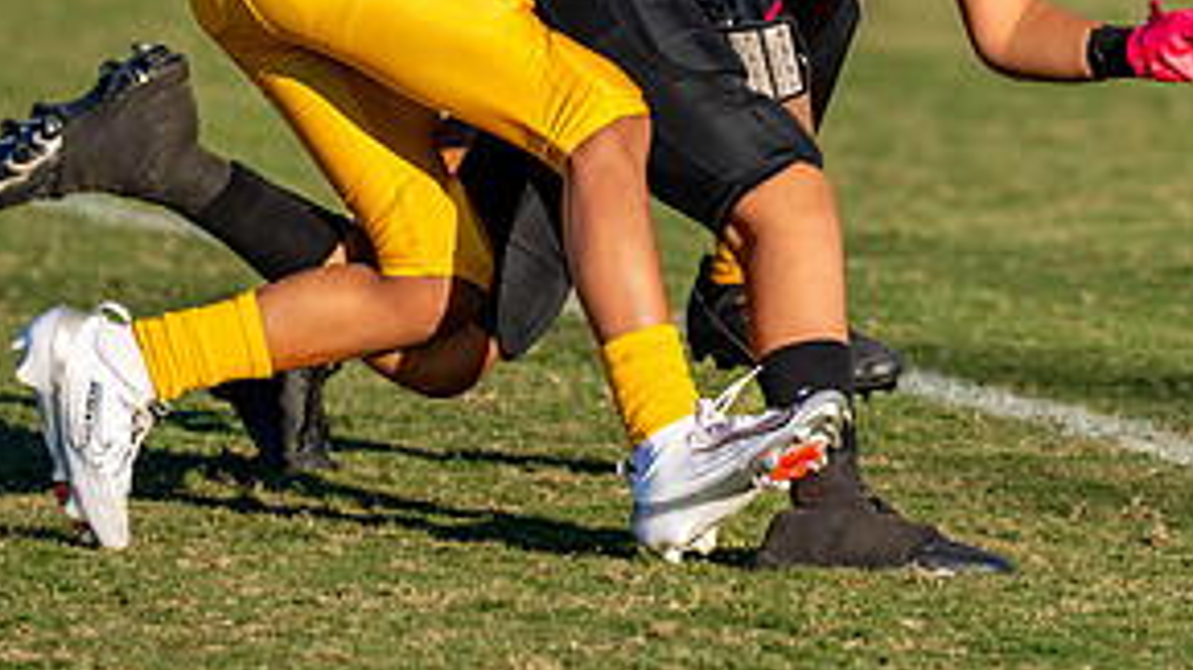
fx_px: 18218
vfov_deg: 2.1
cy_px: -281
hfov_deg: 3.7
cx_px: 946
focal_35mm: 576
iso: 160
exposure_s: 1/3200
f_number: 2.8
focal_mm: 200
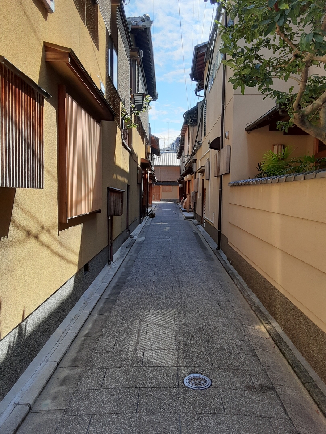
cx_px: 163
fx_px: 339
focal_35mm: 27
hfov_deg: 51.4
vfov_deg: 65.3
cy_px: 217
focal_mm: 2.91
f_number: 1.9
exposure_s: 1/482
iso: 40
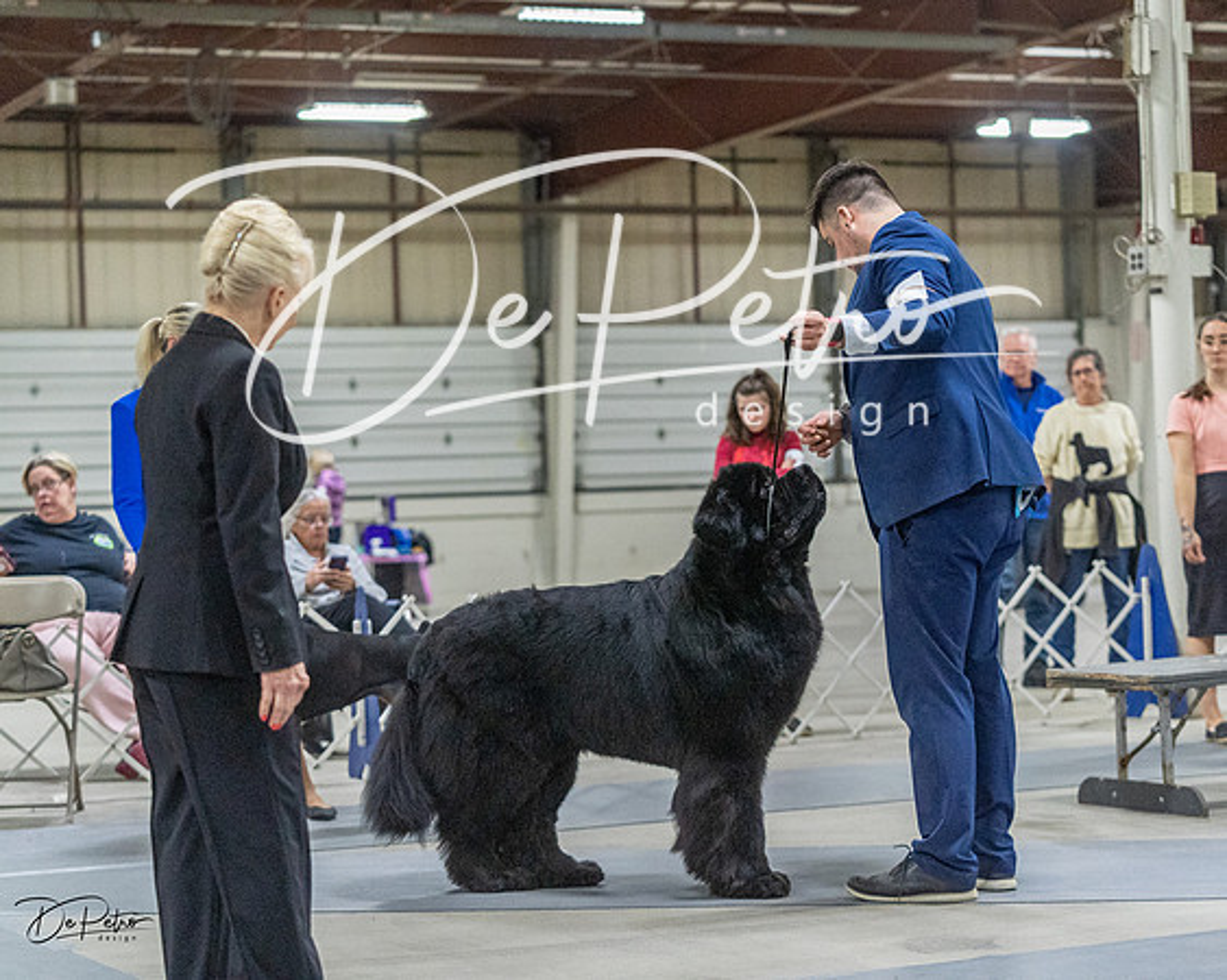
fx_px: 3107
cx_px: 614
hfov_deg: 22.3
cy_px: 490
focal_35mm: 86
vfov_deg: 17.9
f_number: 3.2
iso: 6400
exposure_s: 1/320
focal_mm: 76
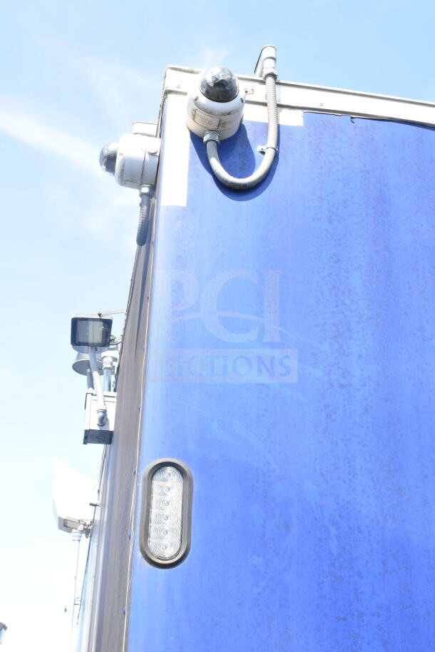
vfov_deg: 43.6
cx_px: 218
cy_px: 326
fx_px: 815
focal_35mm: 45
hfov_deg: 29.9
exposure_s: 1/400
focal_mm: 30
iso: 1600
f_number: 13
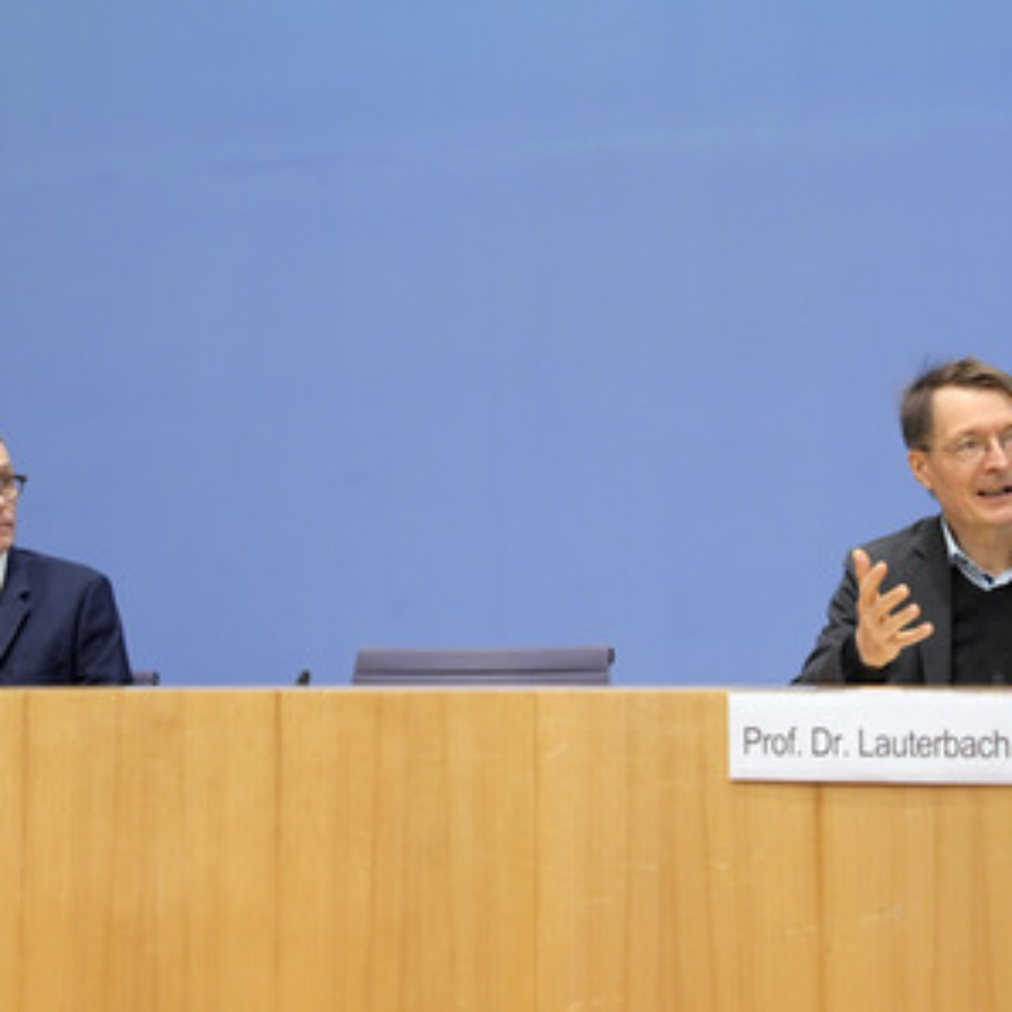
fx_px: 1786
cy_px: 506
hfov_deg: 31.6
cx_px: 579
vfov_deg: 31.6
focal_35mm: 54
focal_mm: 42
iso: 5000
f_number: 5.6
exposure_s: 1/400
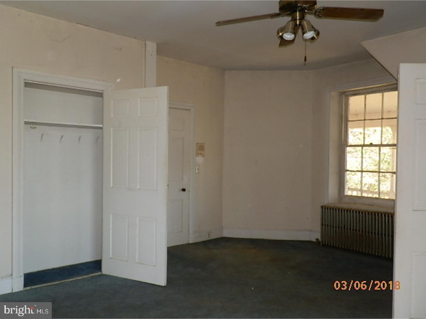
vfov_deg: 49.7
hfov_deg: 63.4
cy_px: 160
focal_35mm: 28
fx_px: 345
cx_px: 213
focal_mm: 5
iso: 100
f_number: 3.3
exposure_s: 1/30
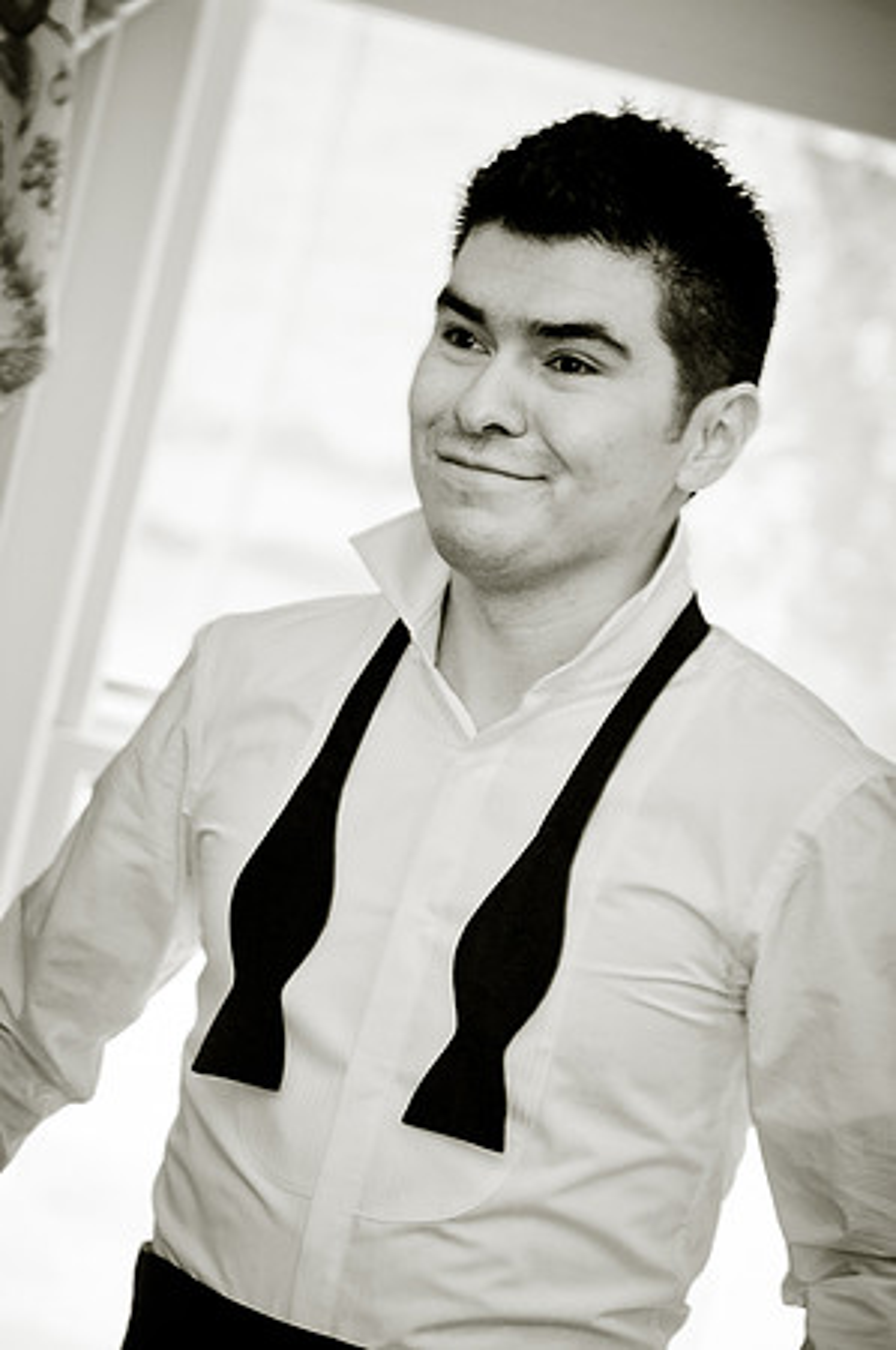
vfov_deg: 27.0
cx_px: 448
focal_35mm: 75
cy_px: 675
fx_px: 2806
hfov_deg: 18.1
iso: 200
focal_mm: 50
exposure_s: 1/125
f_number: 2.8
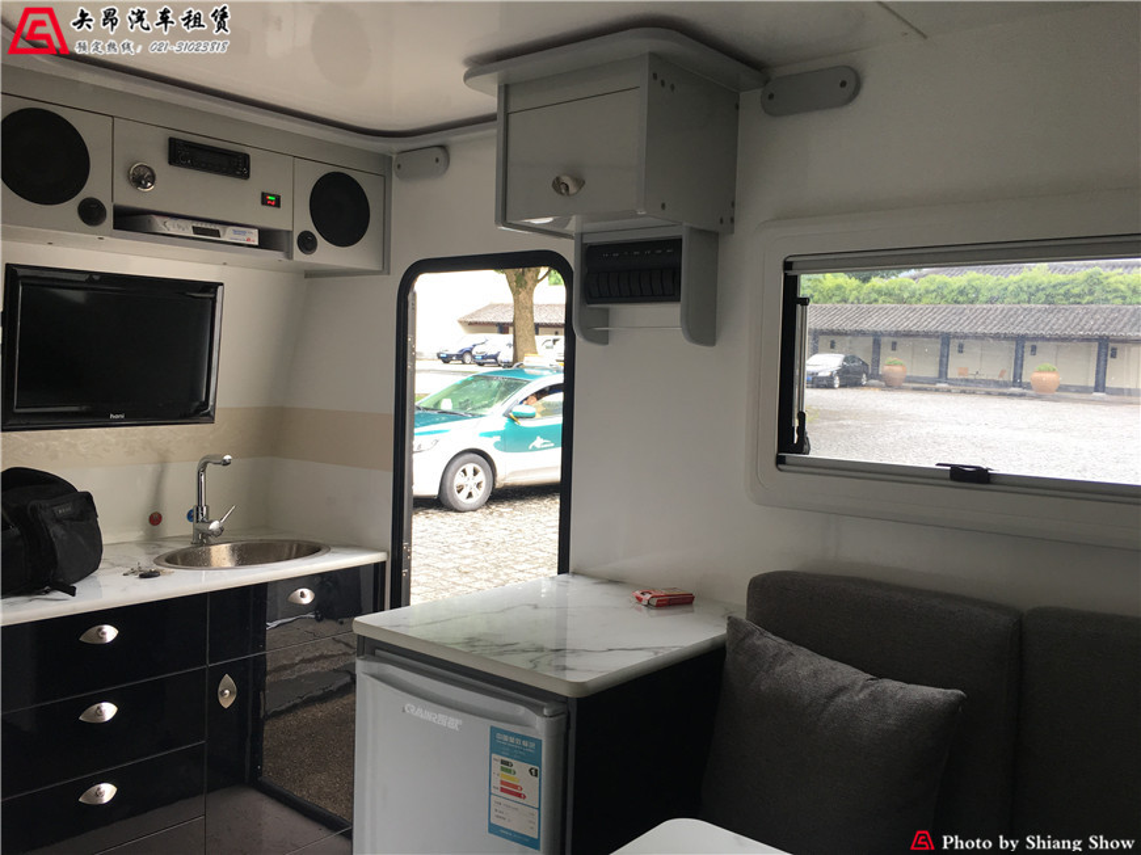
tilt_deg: -5.9
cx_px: 570
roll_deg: -2.8
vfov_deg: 48.2
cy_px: 428
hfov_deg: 61.7
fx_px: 956
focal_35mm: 29
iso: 32
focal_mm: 4.15
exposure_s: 1/50
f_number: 2.2
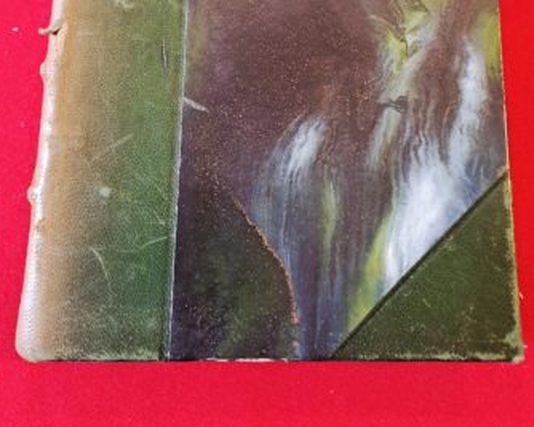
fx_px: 616
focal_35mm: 39
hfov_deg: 46.9
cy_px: 42
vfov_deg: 35.9
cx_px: 272
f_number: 1.8
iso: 400
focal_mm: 4.65
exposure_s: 1/25
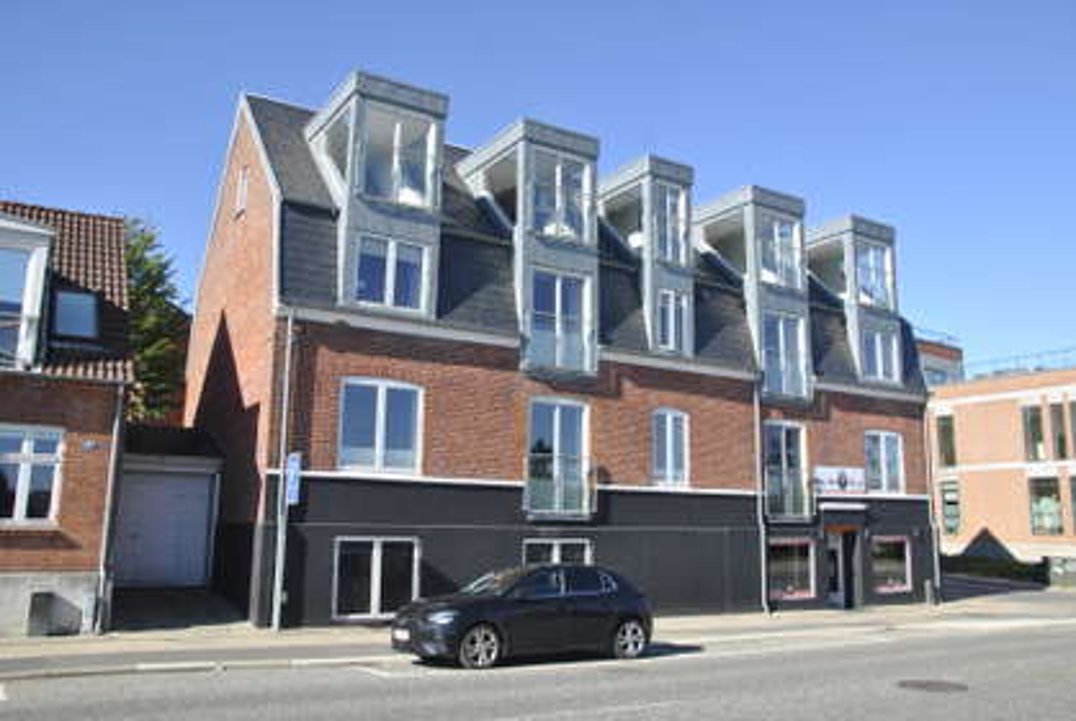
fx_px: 808
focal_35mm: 27
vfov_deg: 48.1
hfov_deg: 67.3
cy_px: 360
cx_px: 538
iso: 100
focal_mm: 18
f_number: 7.1
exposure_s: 1/200
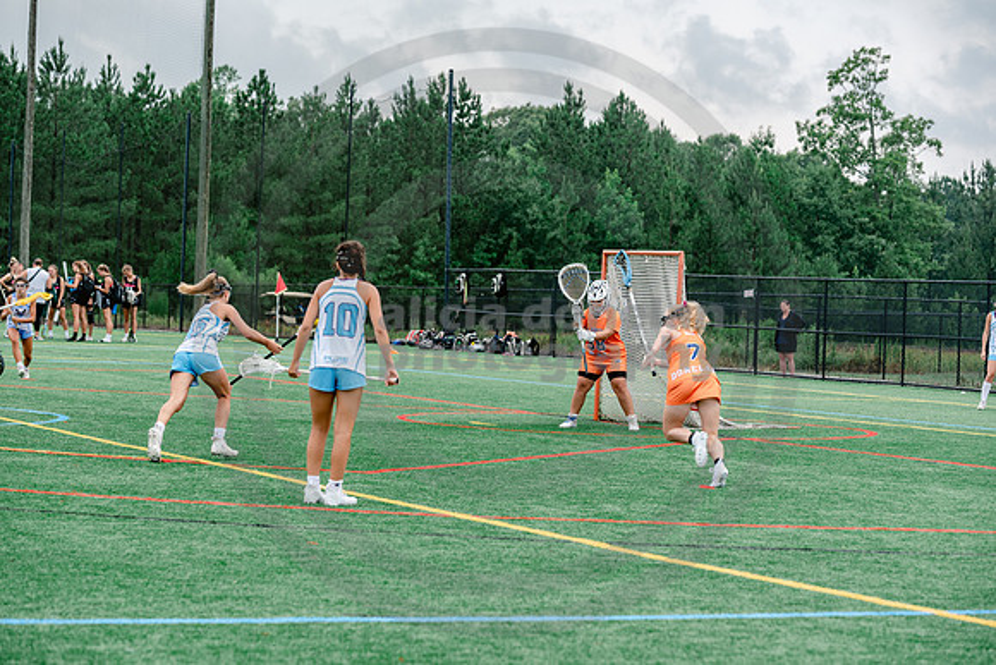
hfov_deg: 17.6
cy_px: 332
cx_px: 498
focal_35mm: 116
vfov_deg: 11.8
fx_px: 3210
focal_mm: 116
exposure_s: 1/320
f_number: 4.5
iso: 250
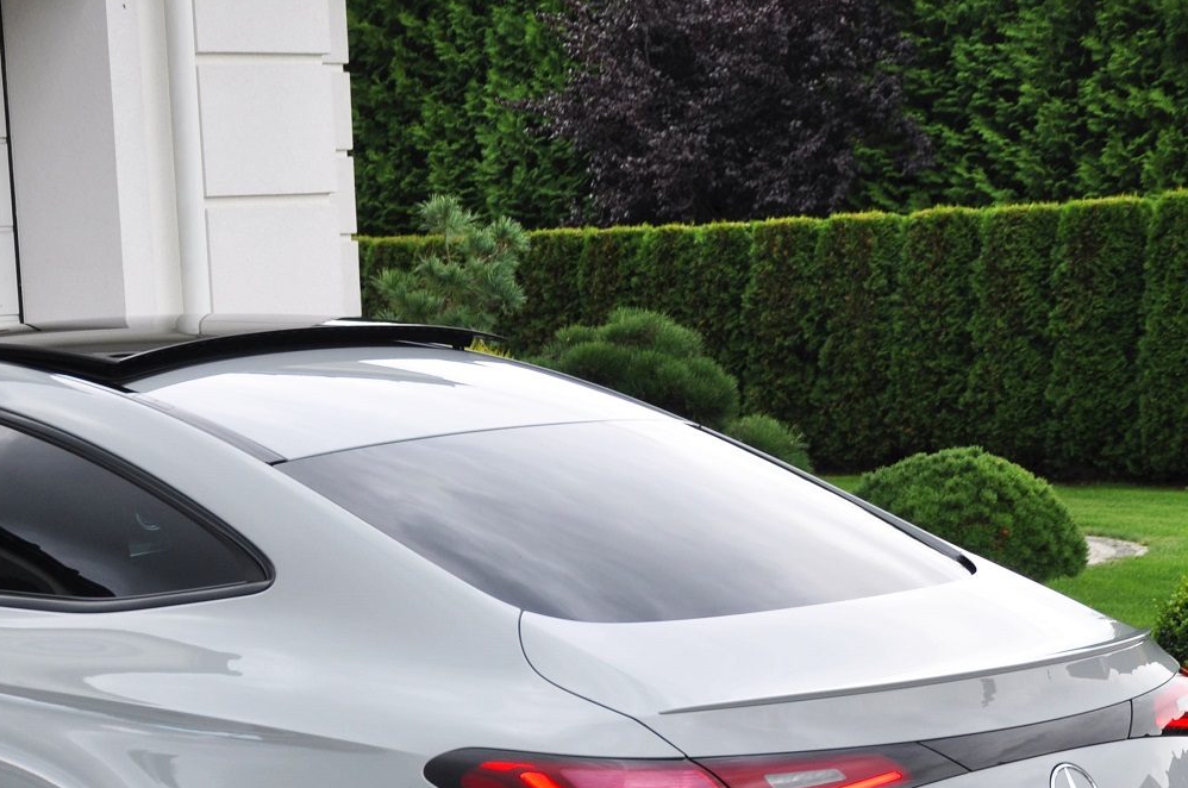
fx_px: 3293
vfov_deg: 13.5
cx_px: 281
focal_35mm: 100
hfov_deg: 20.3
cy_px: 683
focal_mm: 35
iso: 250
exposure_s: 1/160
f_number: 6.3
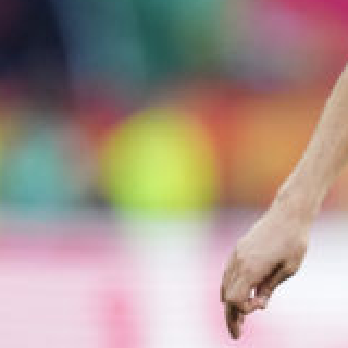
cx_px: 550
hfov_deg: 0.8
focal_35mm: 2172
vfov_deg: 0.8
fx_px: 24704
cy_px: 345
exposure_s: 1/2000
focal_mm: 400
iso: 2500
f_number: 2.8
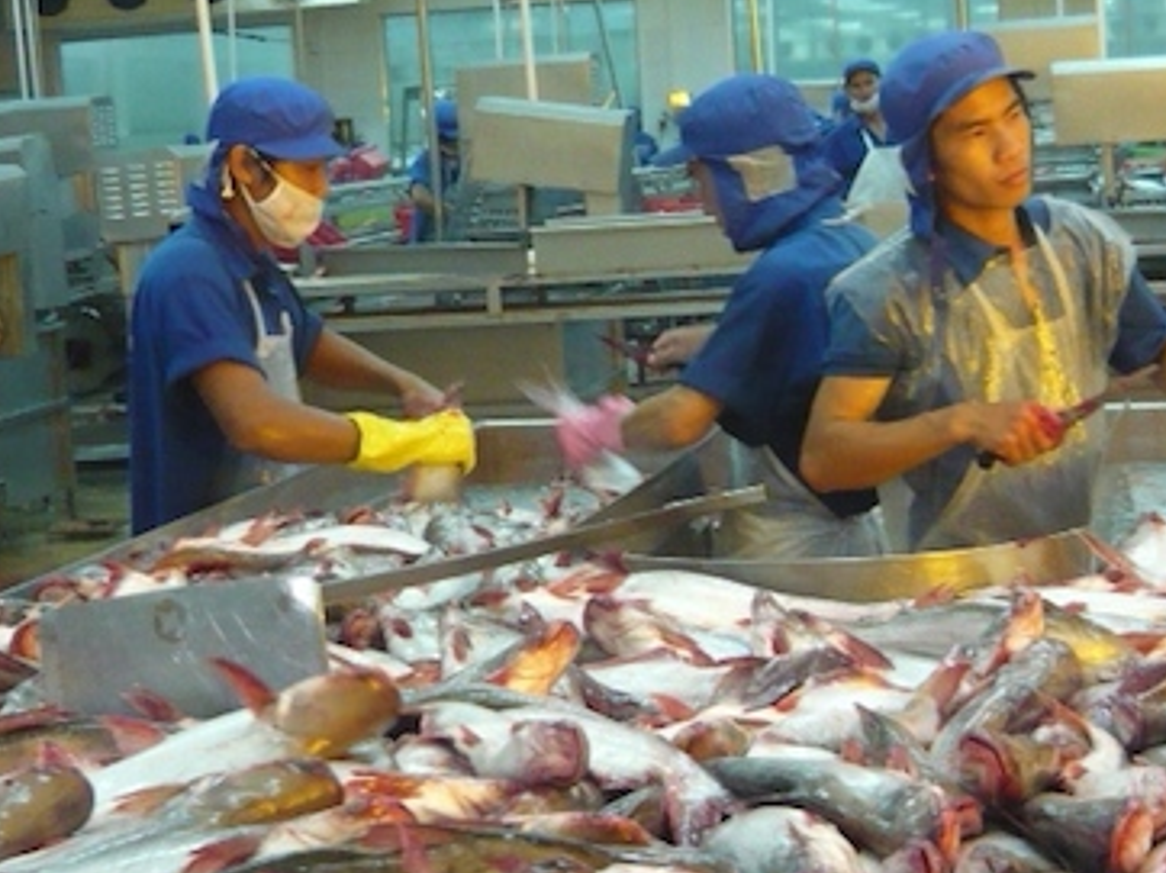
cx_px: 628
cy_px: 341
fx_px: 2457
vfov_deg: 20.1
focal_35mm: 73
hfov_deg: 26.7
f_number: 2.8
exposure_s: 1/30
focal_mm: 5.5
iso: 400
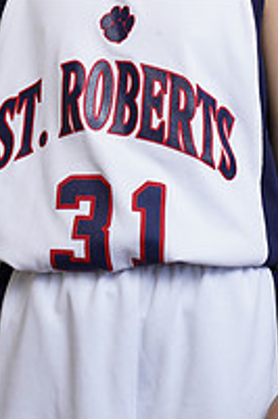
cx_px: 119
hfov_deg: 5.6
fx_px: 2866
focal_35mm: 247
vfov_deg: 8.3
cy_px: -69
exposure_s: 1/250
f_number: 5.6
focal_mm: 85
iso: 200
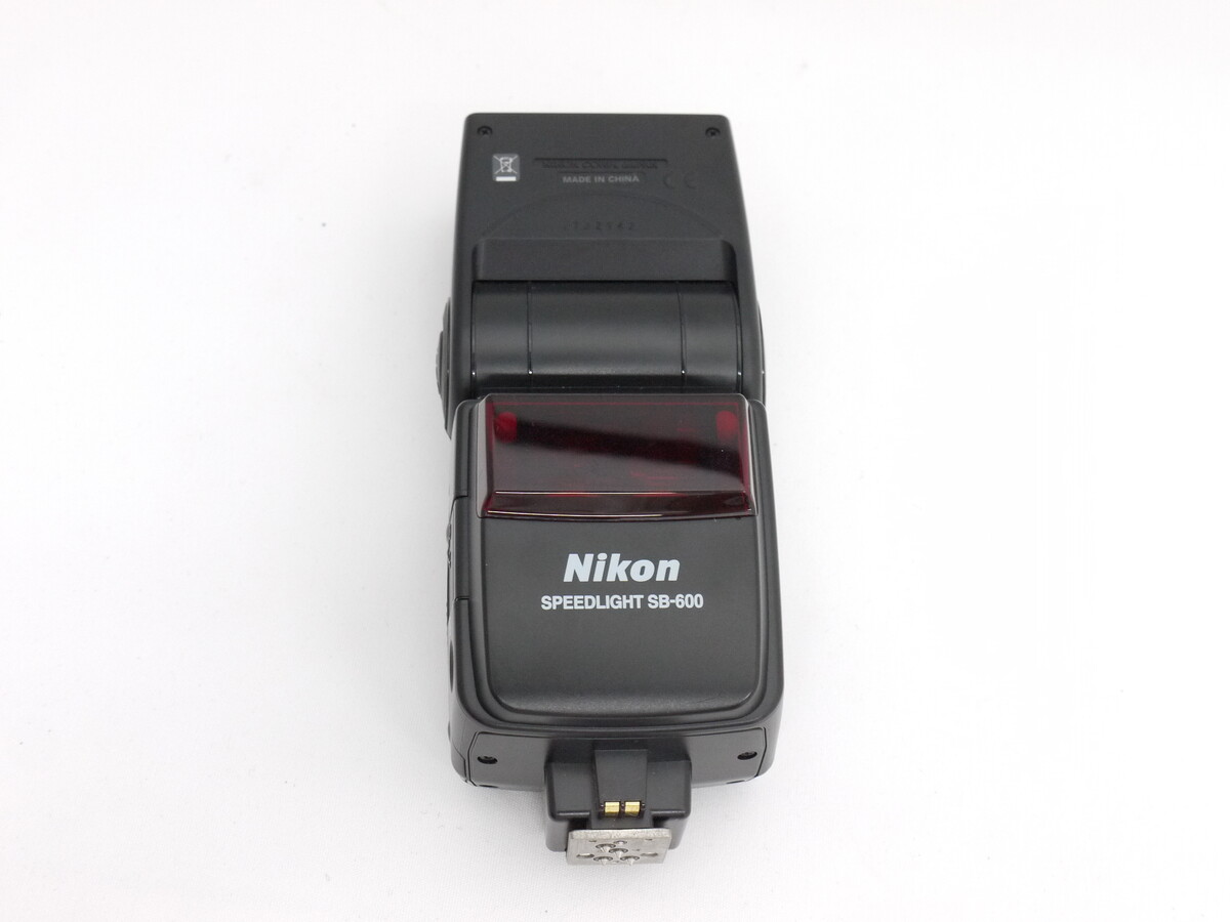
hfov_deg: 44.8
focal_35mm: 42
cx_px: 615
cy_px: 461
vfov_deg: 34.3
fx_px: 1492
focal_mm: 21
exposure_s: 1/25
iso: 800
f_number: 8
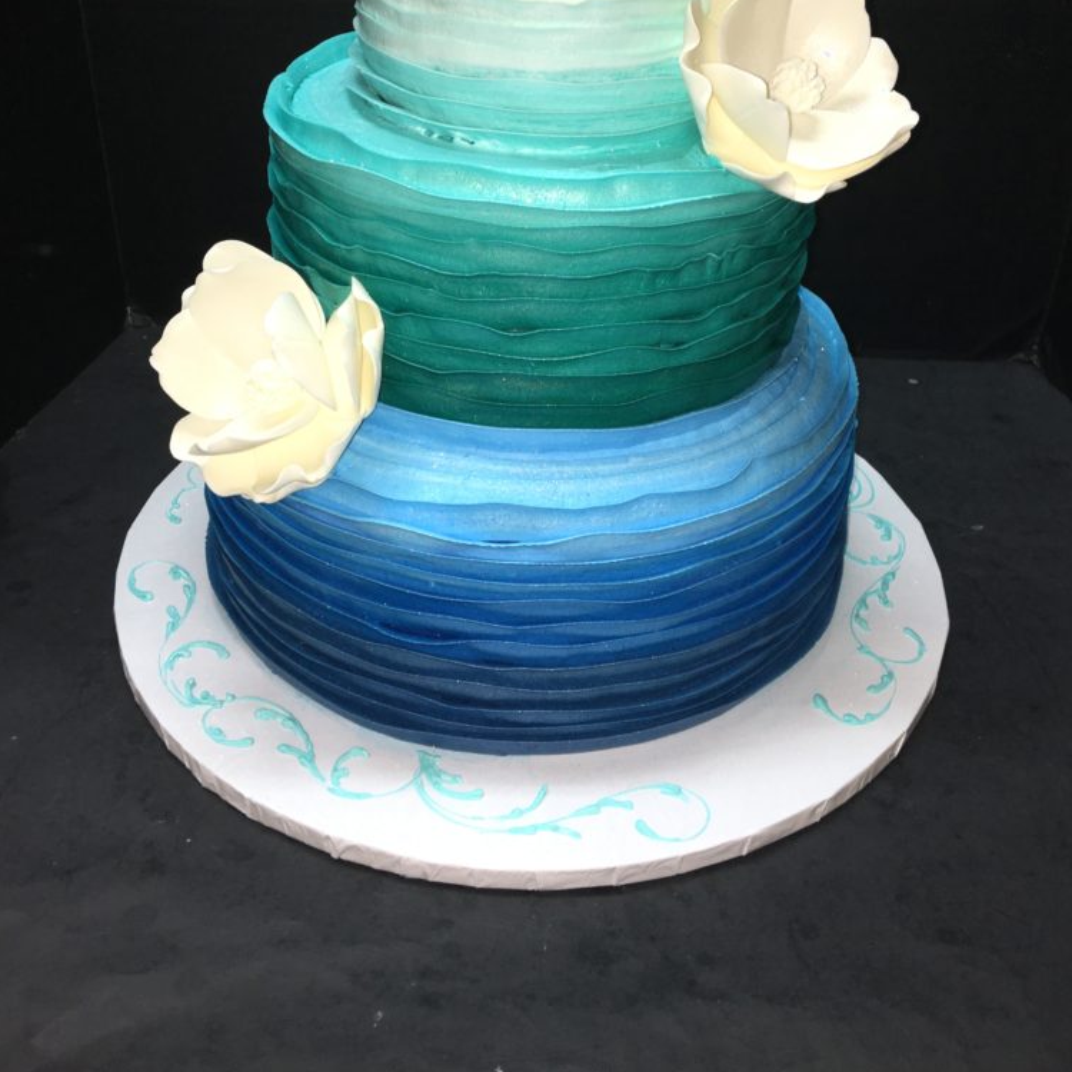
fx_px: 1226
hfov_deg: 47.2
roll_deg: -1.7
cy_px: 354
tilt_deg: -27.4
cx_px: 546
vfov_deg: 46.5
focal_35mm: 35
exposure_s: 1/47
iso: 25
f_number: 2.2
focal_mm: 4.15
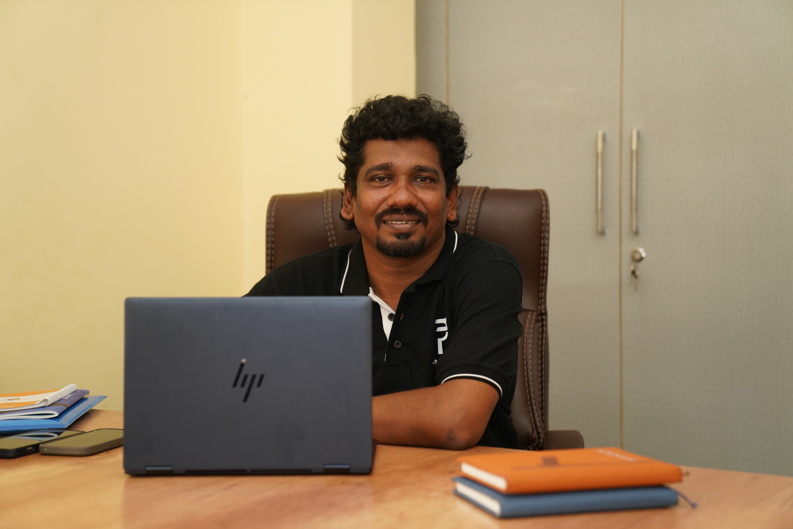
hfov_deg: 33.9
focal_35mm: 59
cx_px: 396
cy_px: 264
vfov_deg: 23.0
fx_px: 1300
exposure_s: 1/200
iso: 1000
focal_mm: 59
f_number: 2.8
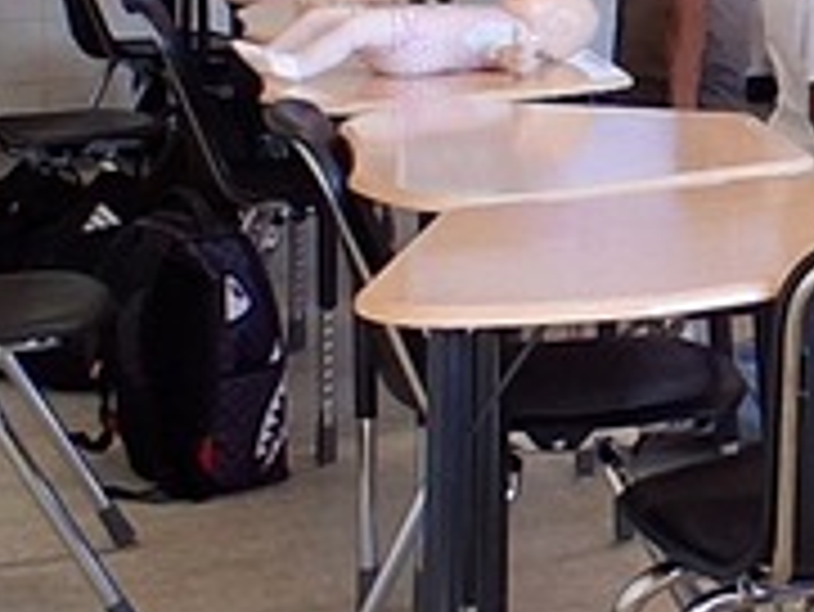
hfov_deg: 18.8
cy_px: 72
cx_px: 1097
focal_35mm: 96
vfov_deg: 15.3
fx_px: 2259
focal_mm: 1.4
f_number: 2.2
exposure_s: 1/60
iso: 100
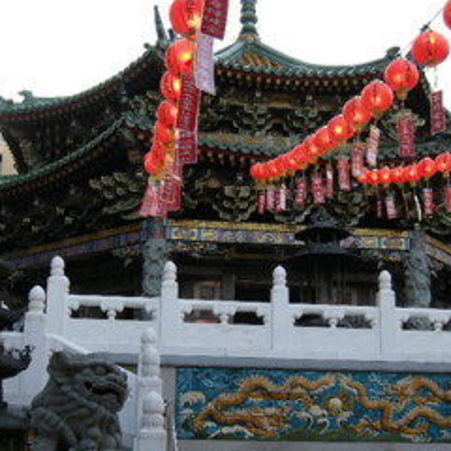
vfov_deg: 29.3
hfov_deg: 29.5
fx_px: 855
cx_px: 263
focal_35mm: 58
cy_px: 304
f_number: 2.7
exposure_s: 1/65.2
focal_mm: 7.5
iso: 73
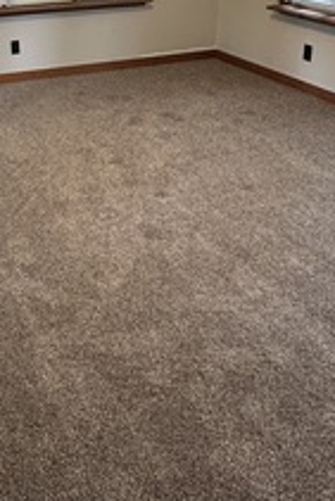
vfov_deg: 40.5
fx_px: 641
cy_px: 82
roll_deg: -1.1
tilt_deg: -17.5
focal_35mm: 46
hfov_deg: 28.6
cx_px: 59
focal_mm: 2.22
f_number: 2.2
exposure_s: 1/60
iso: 320
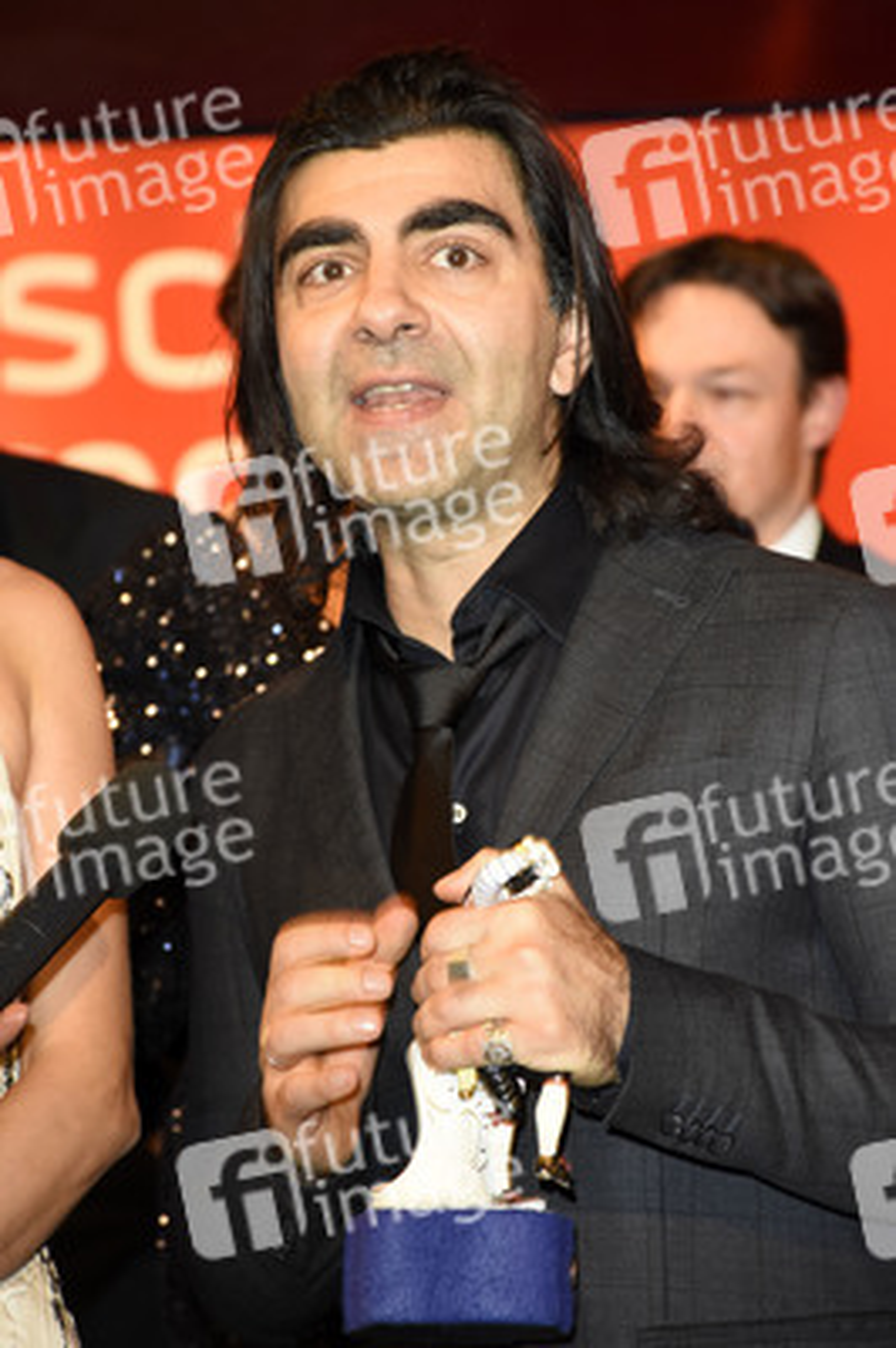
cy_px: 674
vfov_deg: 9.8
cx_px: 448
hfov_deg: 6.5
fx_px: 7853
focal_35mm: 210
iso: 1600
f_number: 6.3
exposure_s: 1/60
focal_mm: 140
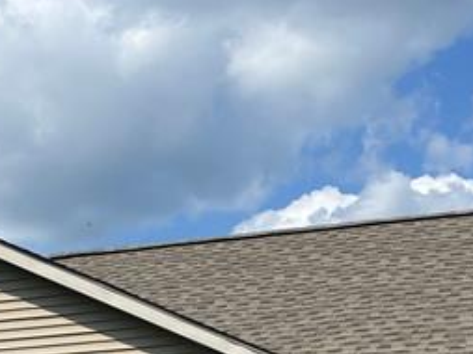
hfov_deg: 18.5
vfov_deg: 13.1
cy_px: 565
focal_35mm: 105
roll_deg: +0.7
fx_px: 1433
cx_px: 63
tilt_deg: +1.9
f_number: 1.6
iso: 50
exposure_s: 1/4016
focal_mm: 5.1
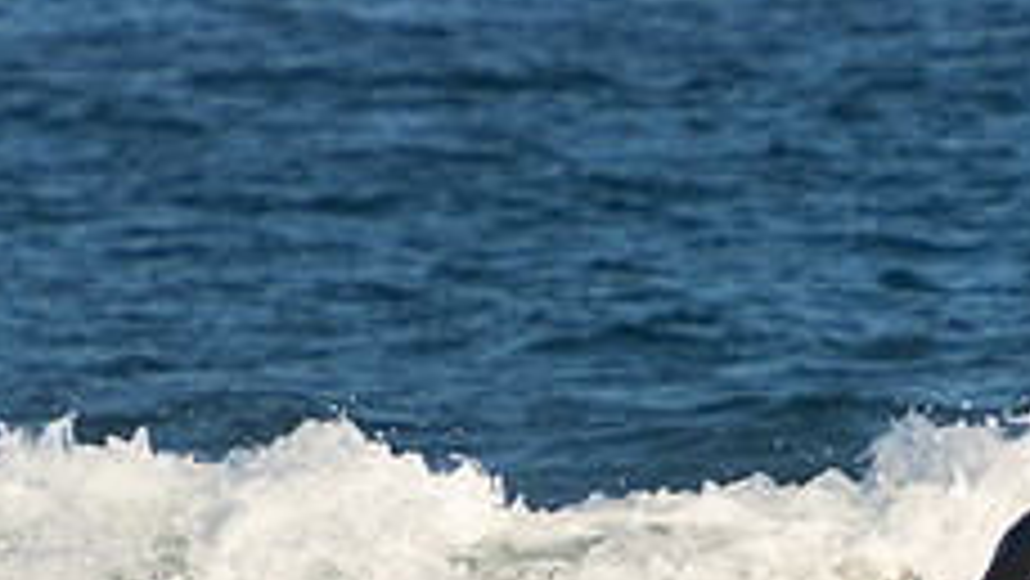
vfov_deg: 1.0
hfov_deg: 1.7
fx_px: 34752
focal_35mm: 1272
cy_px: 686
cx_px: 1138
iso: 160
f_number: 5.6
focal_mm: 320
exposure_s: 1/640
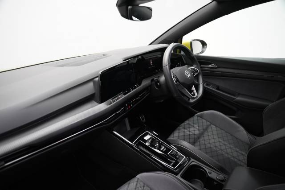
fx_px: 190
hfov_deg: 73.8
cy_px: 95
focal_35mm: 24
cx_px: 142
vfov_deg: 53.1
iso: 4000
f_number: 2.8
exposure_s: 1/160
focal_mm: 24
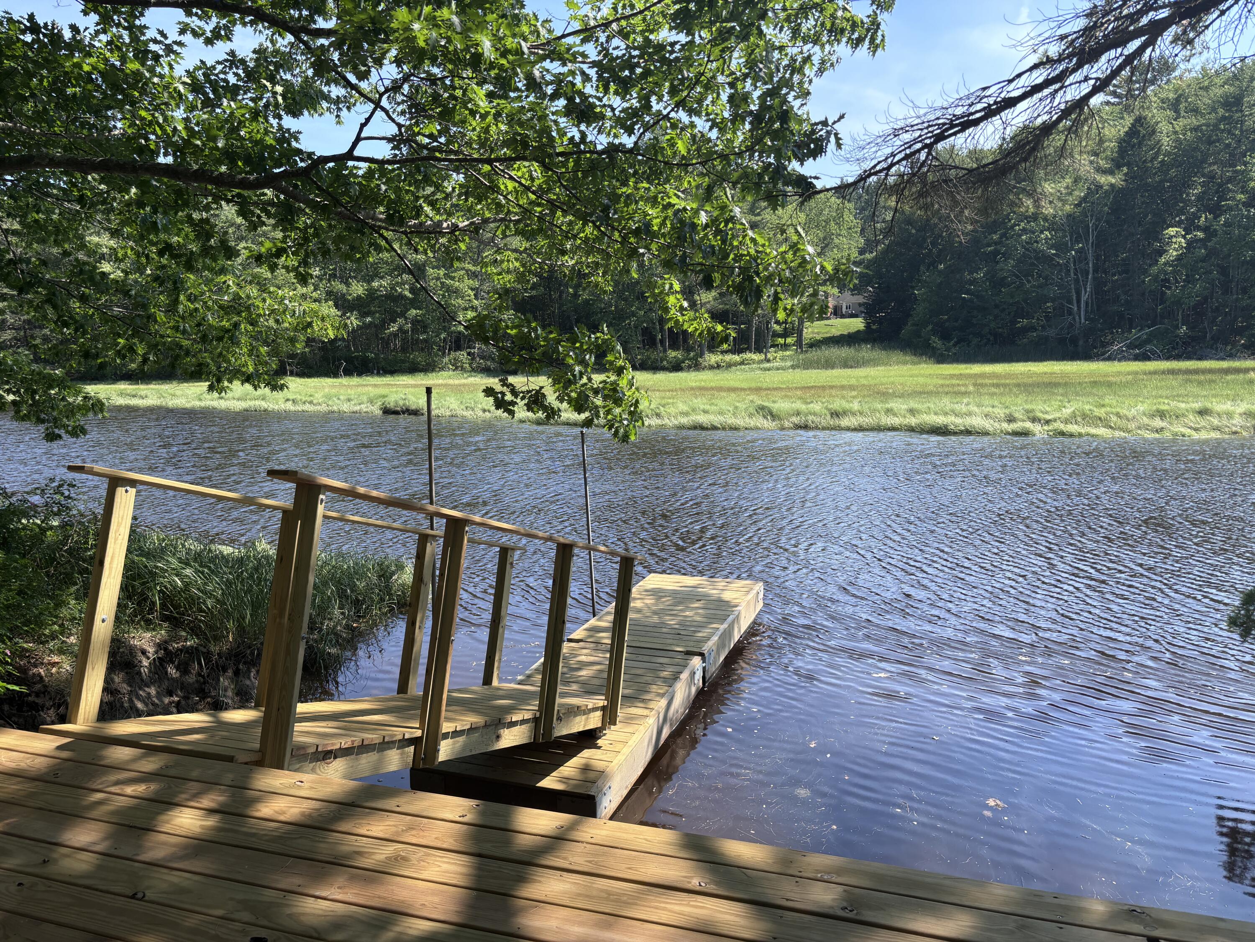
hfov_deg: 67.3
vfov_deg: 53.1
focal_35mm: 26
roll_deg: +1.7
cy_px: 471
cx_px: 628
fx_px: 943
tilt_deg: -6.7
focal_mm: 5.96
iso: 50
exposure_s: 1/1027
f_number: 1.6
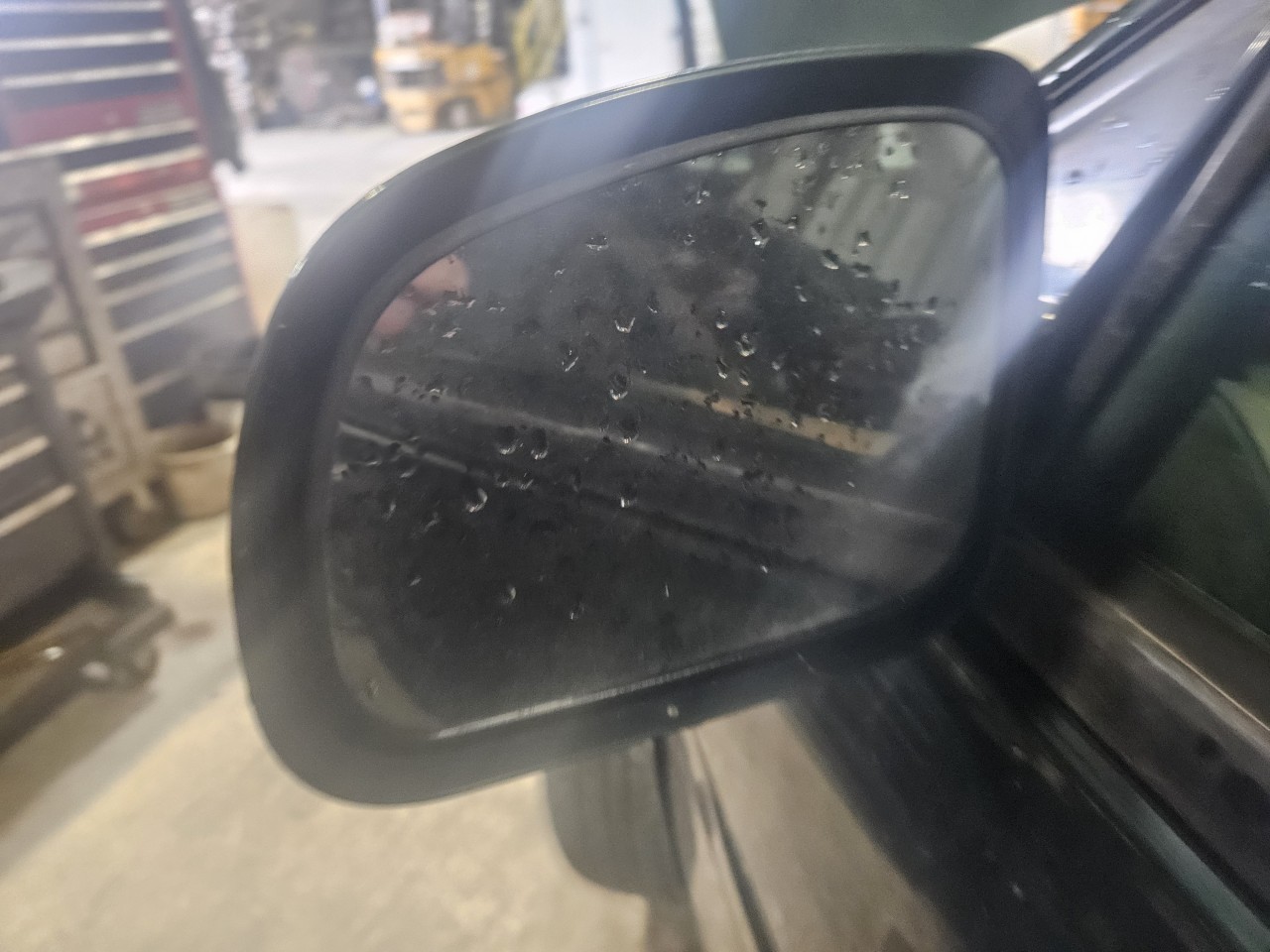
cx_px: 635
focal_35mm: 23
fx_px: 844
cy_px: 476
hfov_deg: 73.9
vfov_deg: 58.9
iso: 1000
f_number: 1.8
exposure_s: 1/24
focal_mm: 5.4
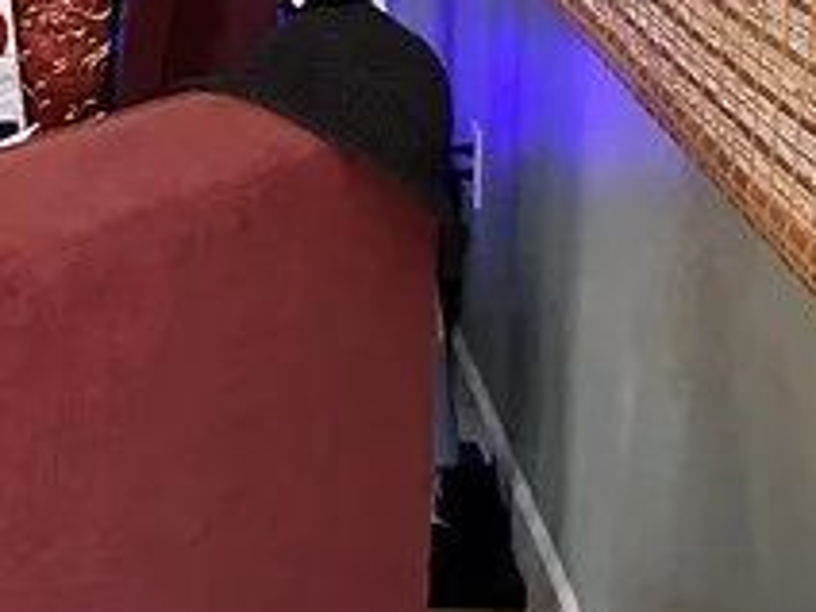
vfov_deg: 12.5
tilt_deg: -7.4
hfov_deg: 16.3
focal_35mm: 116
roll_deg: -0.3
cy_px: -131
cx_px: -154
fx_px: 2734
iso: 800
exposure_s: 1/60
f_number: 1.78
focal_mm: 6.86
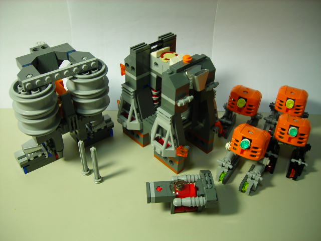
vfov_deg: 37.7
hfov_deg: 49.0
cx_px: 160
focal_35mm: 38
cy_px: 120
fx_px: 352
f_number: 3.2
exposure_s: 1/6.1
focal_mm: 6.3
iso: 50
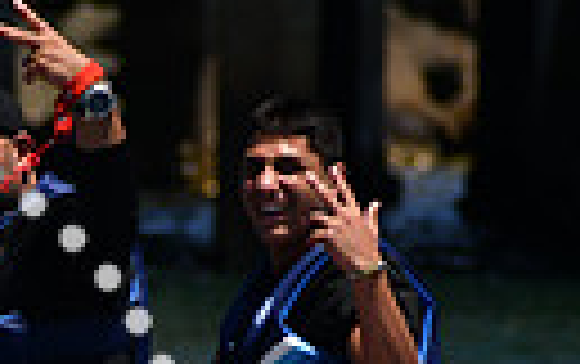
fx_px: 32636
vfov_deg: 0.6
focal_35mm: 2062
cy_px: 528
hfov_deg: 1.0
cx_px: -220
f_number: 6.3
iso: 200
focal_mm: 300
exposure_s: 1/1250
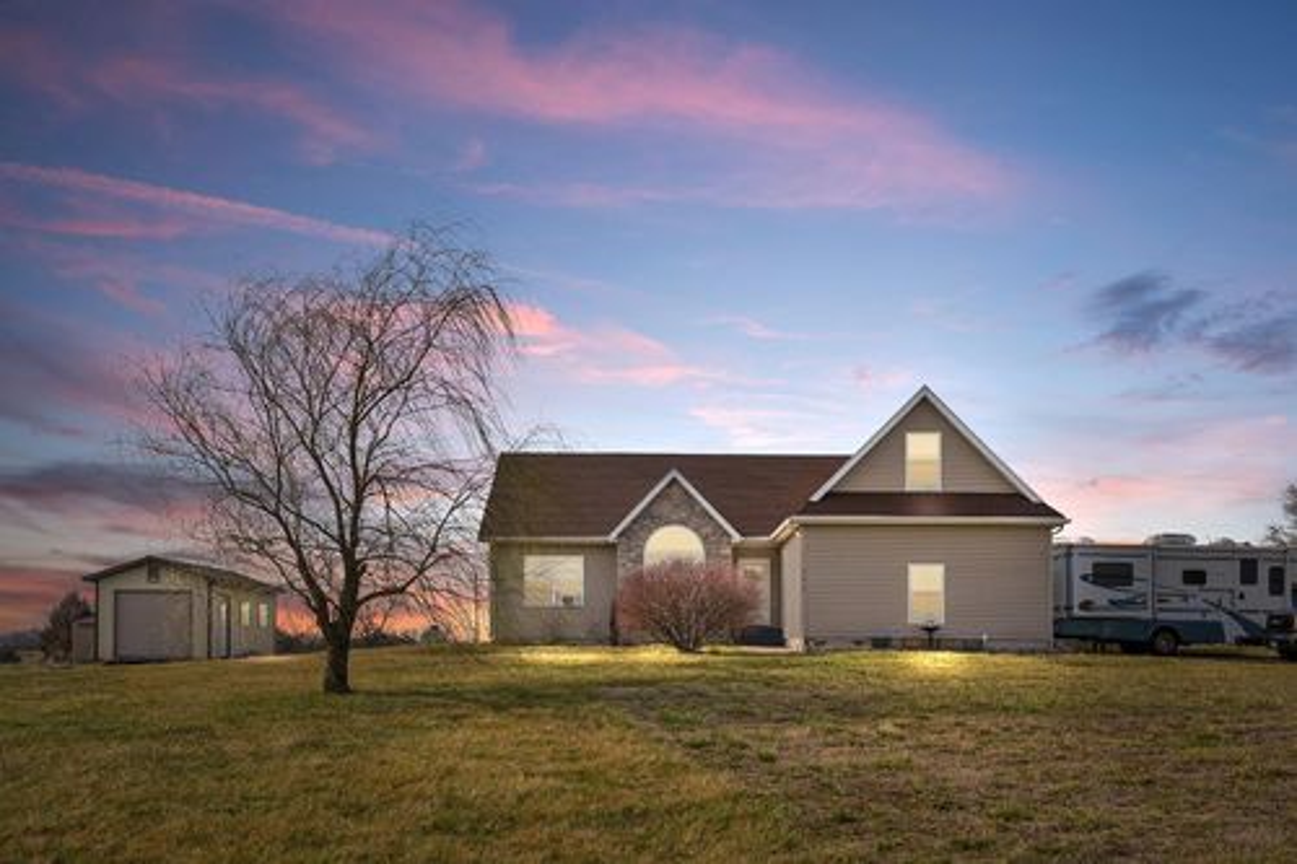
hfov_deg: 54.5
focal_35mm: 35
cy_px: 432
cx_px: 648
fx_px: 1260
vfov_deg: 37.8
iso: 400
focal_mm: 35
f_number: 16
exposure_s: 1/250
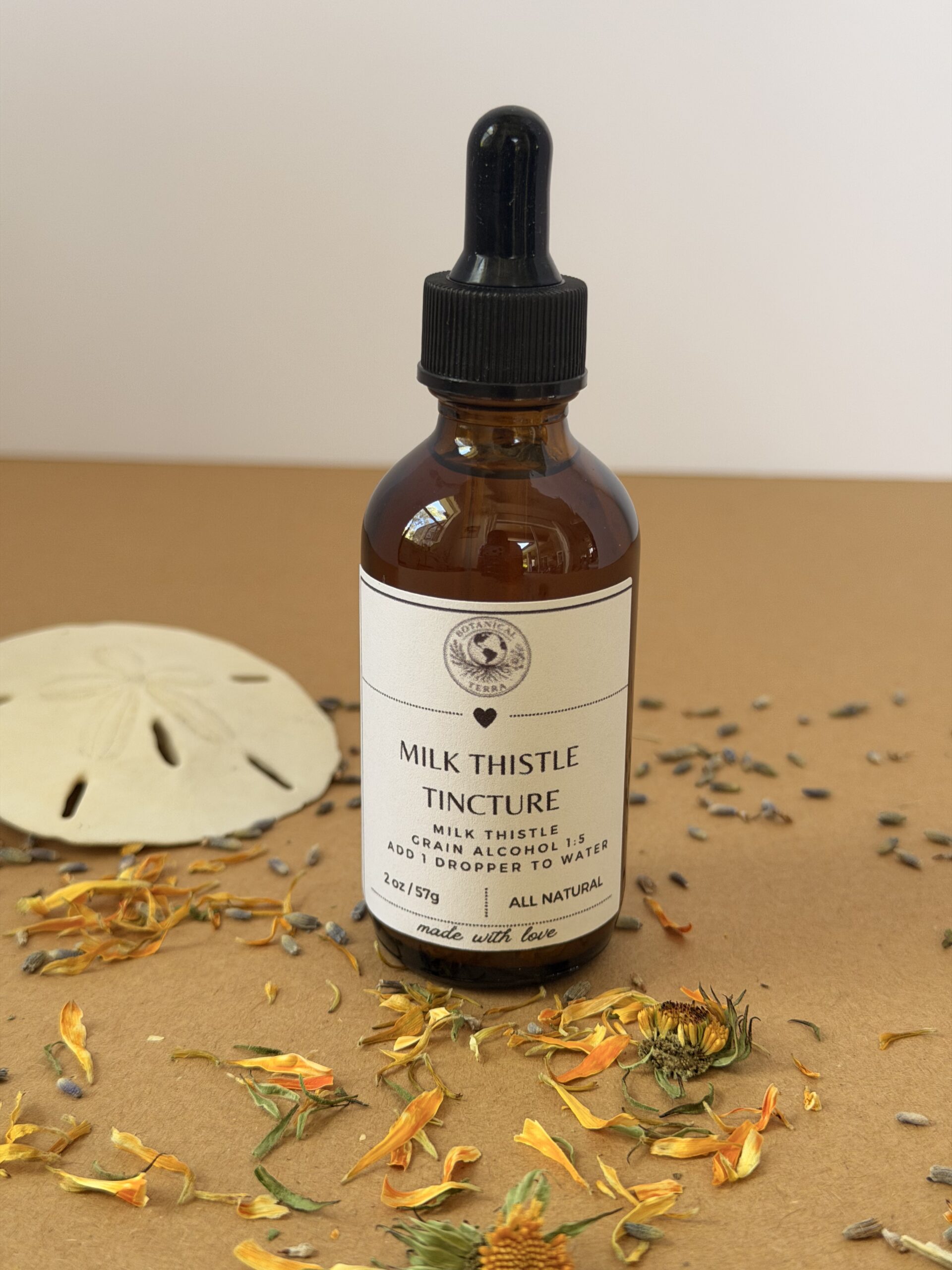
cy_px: 635
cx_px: 476
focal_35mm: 48
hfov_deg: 30.3
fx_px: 1760
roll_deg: -0.5
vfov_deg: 39.7
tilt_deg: -19.2
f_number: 1.78
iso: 125
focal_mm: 6.76
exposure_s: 1/60
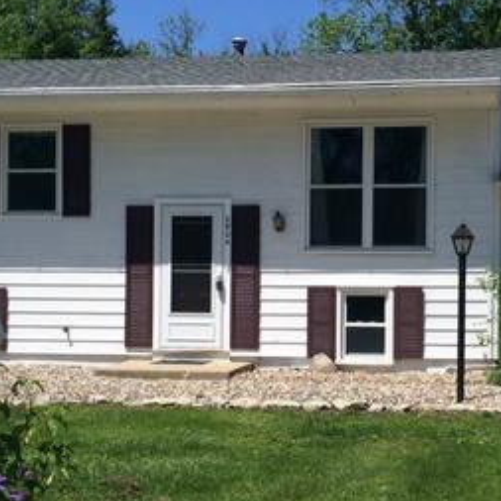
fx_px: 1097
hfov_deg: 25.3
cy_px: 317
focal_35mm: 67
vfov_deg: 25.6
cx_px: 390
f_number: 2.2
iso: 32
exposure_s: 1/2933
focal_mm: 4.12
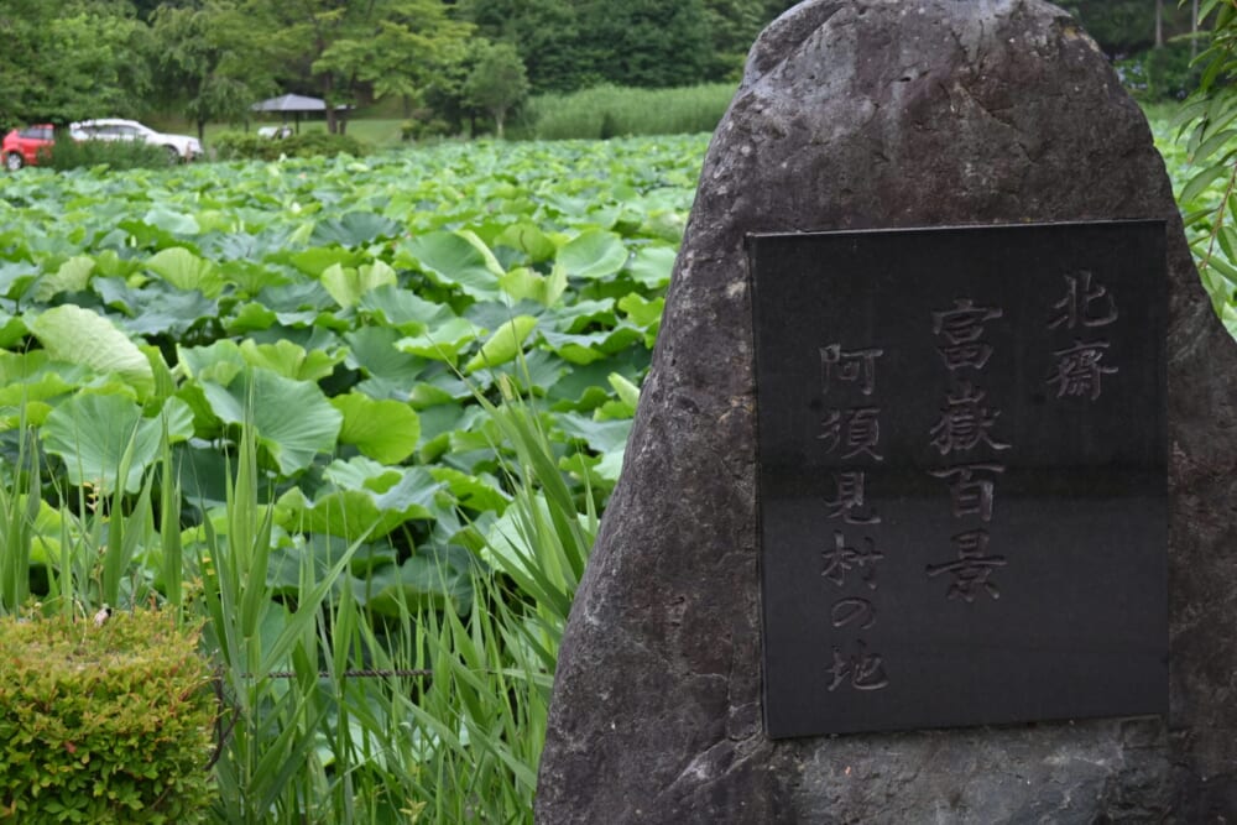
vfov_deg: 21.6
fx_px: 2165
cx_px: 618
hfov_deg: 31.9
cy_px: 412
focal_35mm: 63
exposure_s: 1/250
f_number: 5.6
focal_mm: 42
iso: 180
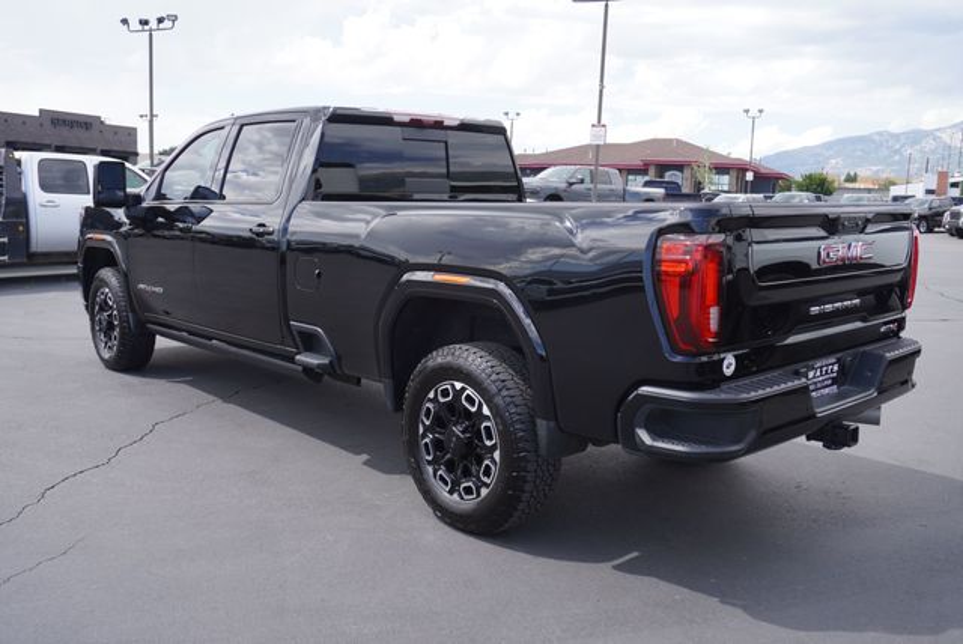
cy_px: 322
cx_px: 482
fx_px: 843
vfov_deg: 41.8
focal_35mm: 32
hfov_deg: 59.4
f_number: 6.3
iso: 100
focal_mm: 21
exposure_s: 1/160
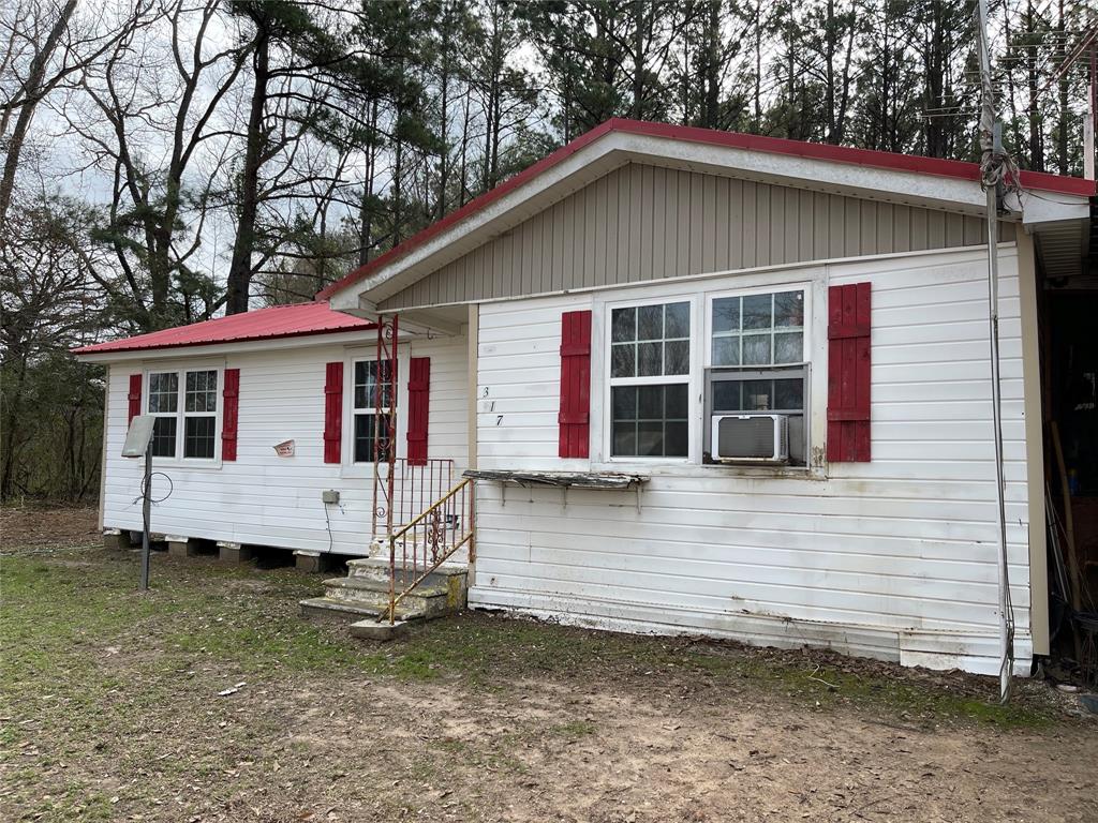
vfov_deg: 54.9
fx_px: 793
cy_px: 412
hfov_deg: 69.4
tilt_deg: +3.6
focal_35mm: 25
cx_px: 549
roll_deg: -1.5
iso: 32
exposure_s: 1/1225
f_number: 1.6
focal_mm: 5.1
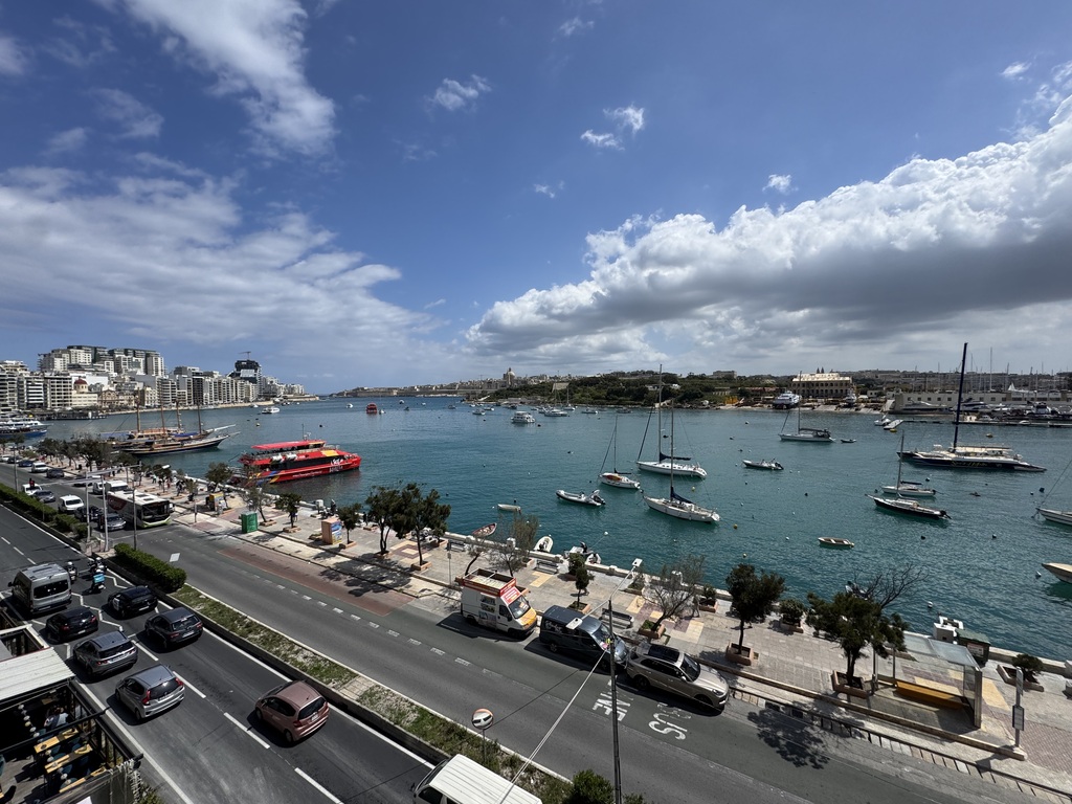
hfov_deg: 102.1
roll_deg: +0.0
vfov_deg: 85.7
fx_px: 434
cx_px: 536
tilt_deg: -1.5
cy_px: 402
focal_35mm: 14
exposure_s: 1/3717
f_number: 2.2
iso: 40
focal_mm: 2.22
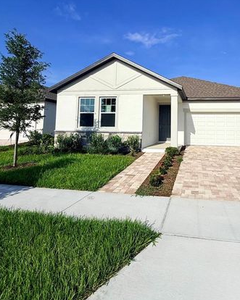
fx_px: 195
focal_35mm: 22
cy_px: 118
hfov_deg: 61.1
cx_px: 166
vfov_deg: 74.1
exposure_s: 1/6173
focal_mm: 2.22
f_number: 2.2
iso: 50
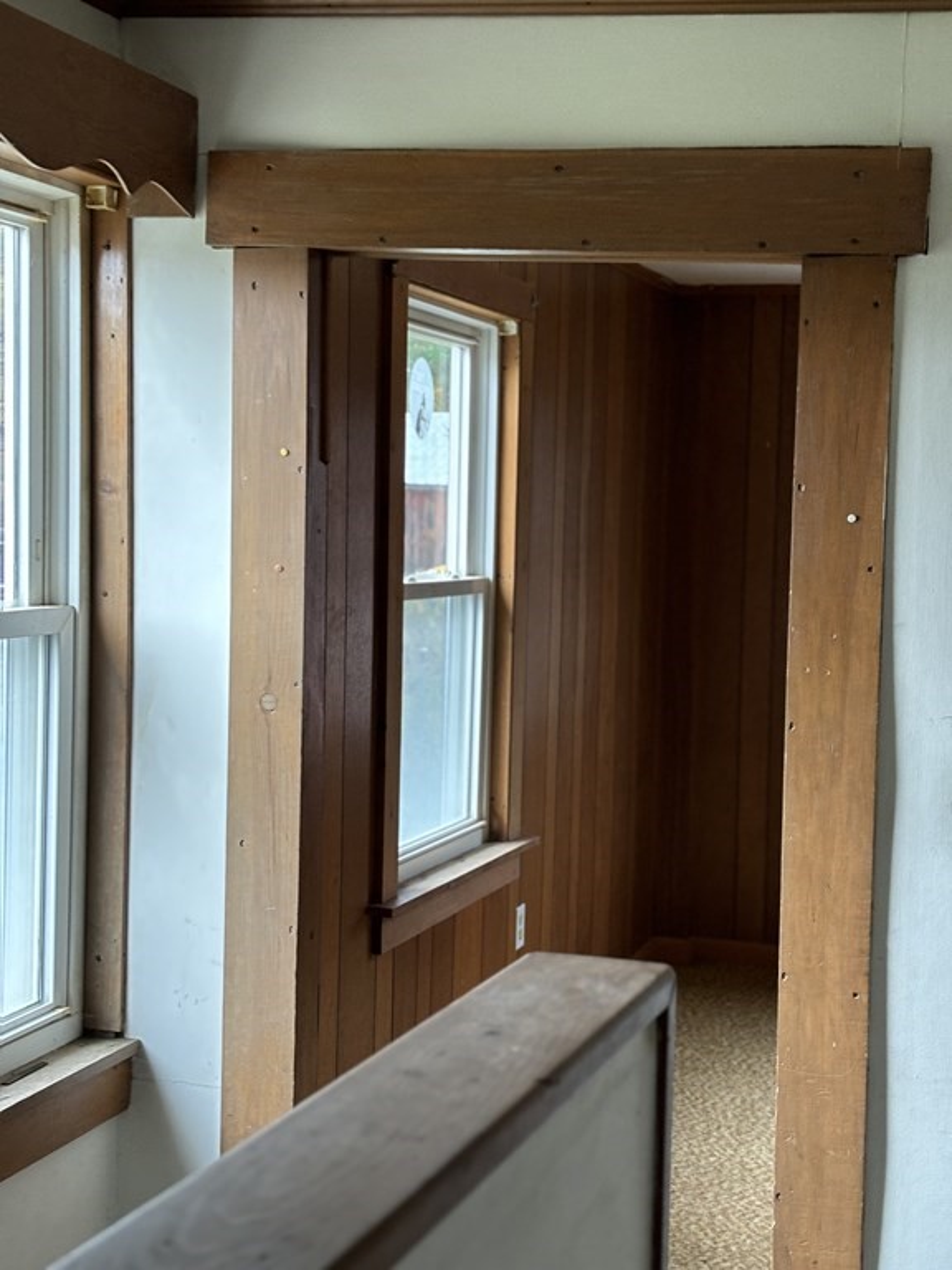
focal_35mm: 52
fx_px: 1907
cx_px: 476
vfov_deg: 36.8
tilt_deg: +0.4
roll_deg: -1.3
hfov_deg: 28.0
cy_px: 635
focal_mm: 5.96
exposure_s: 1/60
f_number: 1.6
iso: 100
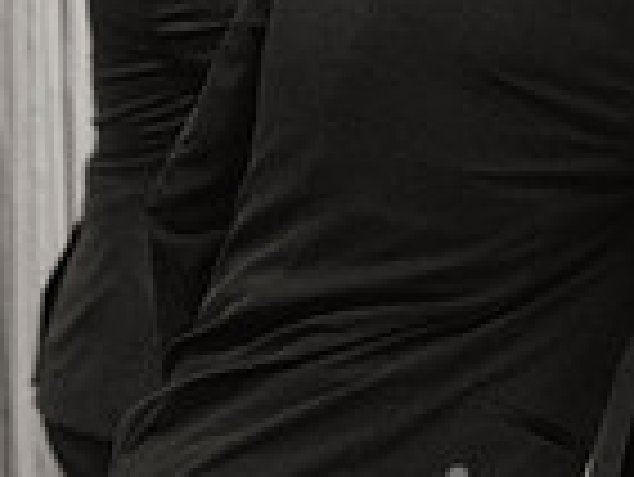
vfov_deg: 9.2
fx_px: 2933
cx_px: 1392
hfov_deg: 10.9
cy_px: -77
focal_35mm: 160
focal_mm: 35
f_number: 2.8
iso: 1600
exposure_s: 1/250
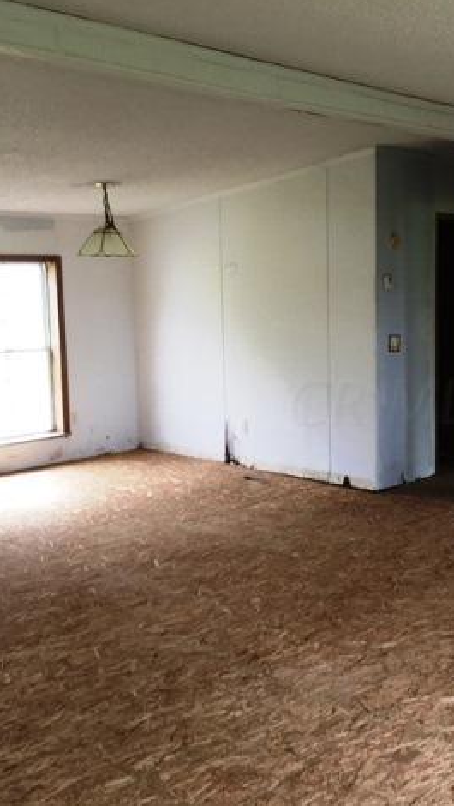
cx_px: 394
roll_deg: -0.4
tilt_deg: -6.0
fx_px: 919
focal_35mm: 43
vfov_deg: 47.3
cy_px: 401
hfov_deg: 27.0
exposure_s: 1/40
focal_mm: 4.15
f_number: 2.2
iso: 32
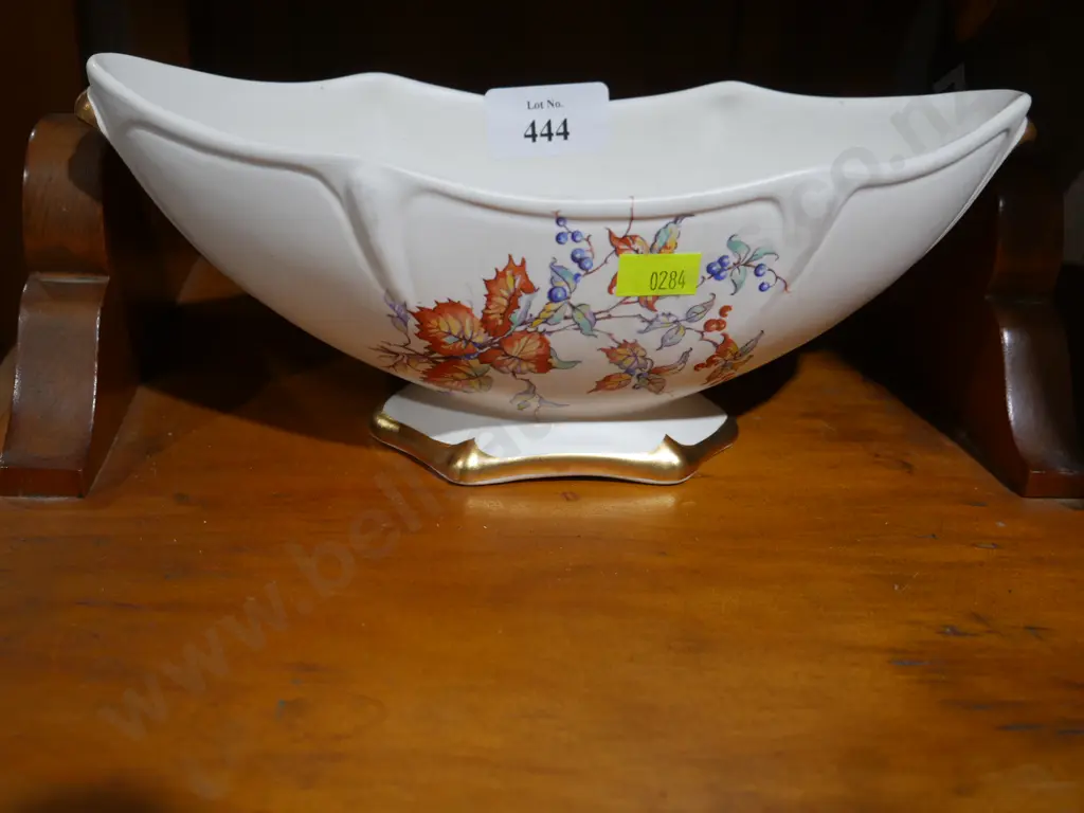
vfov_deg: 36.0
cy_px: 406
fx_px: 1253
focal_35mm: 40
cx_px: 542
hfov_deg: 46.8
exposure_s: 1/60
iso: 320
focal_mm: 20
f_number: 4.4
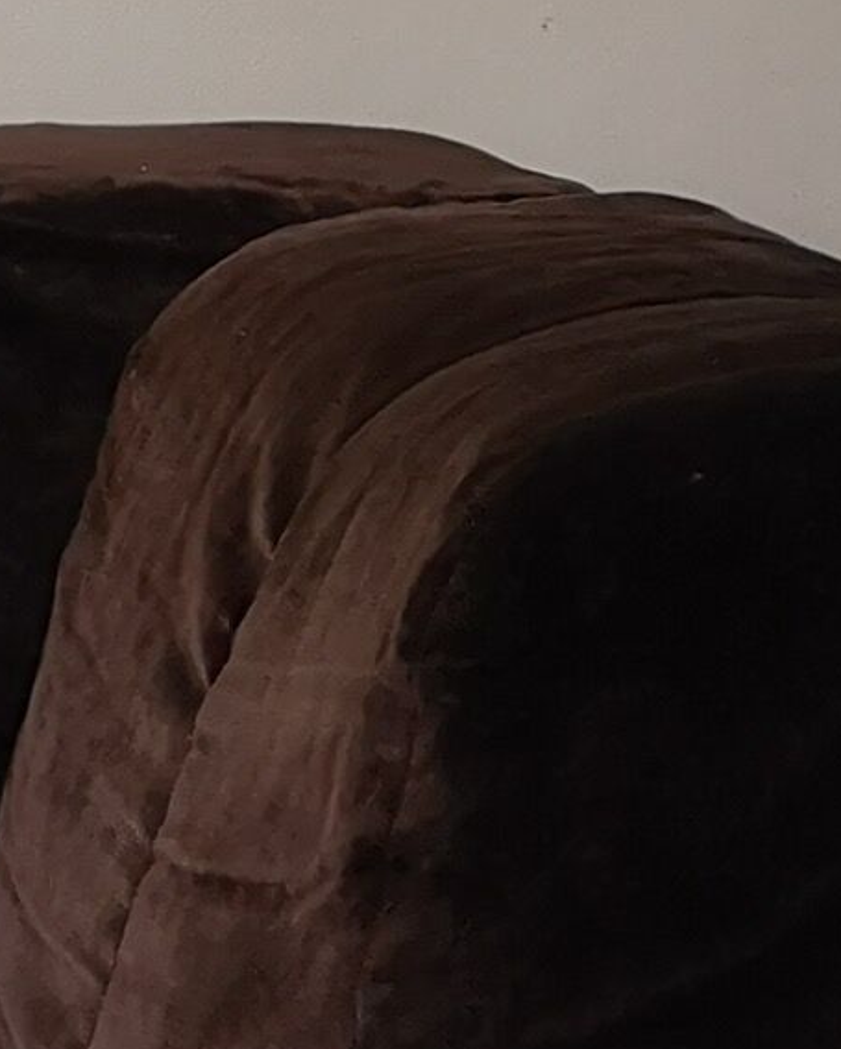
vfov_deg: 10.4
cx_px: -1089
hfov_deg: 7.9
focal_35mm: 184
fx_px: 5720
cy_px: -17
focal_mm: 3.95
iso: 160
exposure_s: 1/50
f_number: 1.8
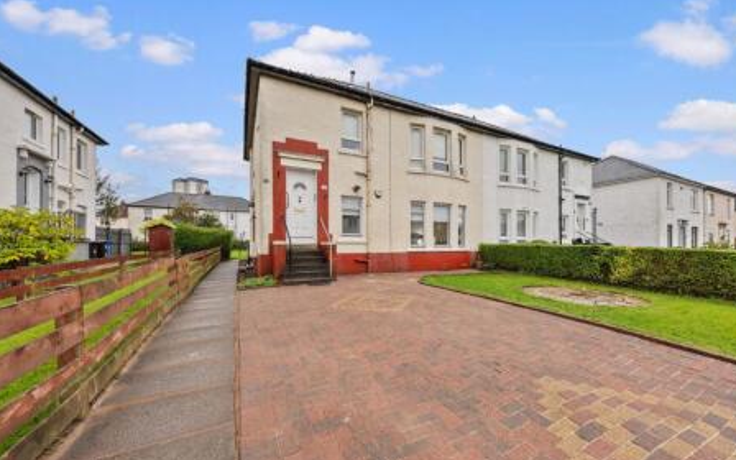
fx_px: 261
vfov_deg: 82.8
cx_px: 388
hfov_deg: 109.3
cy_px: 231
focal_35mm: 13
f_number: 4.5
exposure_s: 1/80
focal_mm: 12
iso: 640
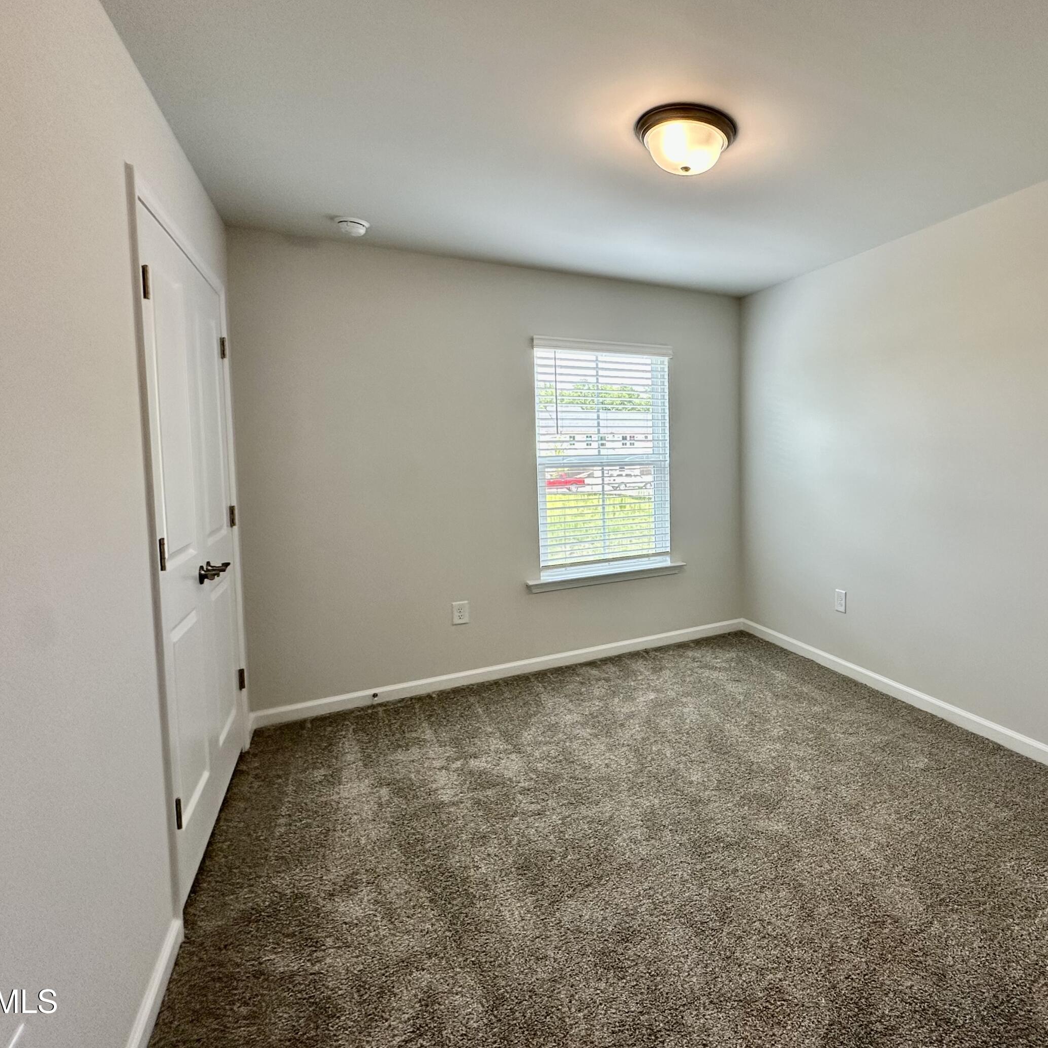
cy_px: 482
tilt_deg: -2.9
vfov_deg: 80.6
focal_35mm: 18
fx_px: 617
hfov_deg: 77.1
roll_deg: +0.6
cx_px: 729
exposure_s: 1/120
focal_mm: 2.22
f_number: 2.2
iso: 100
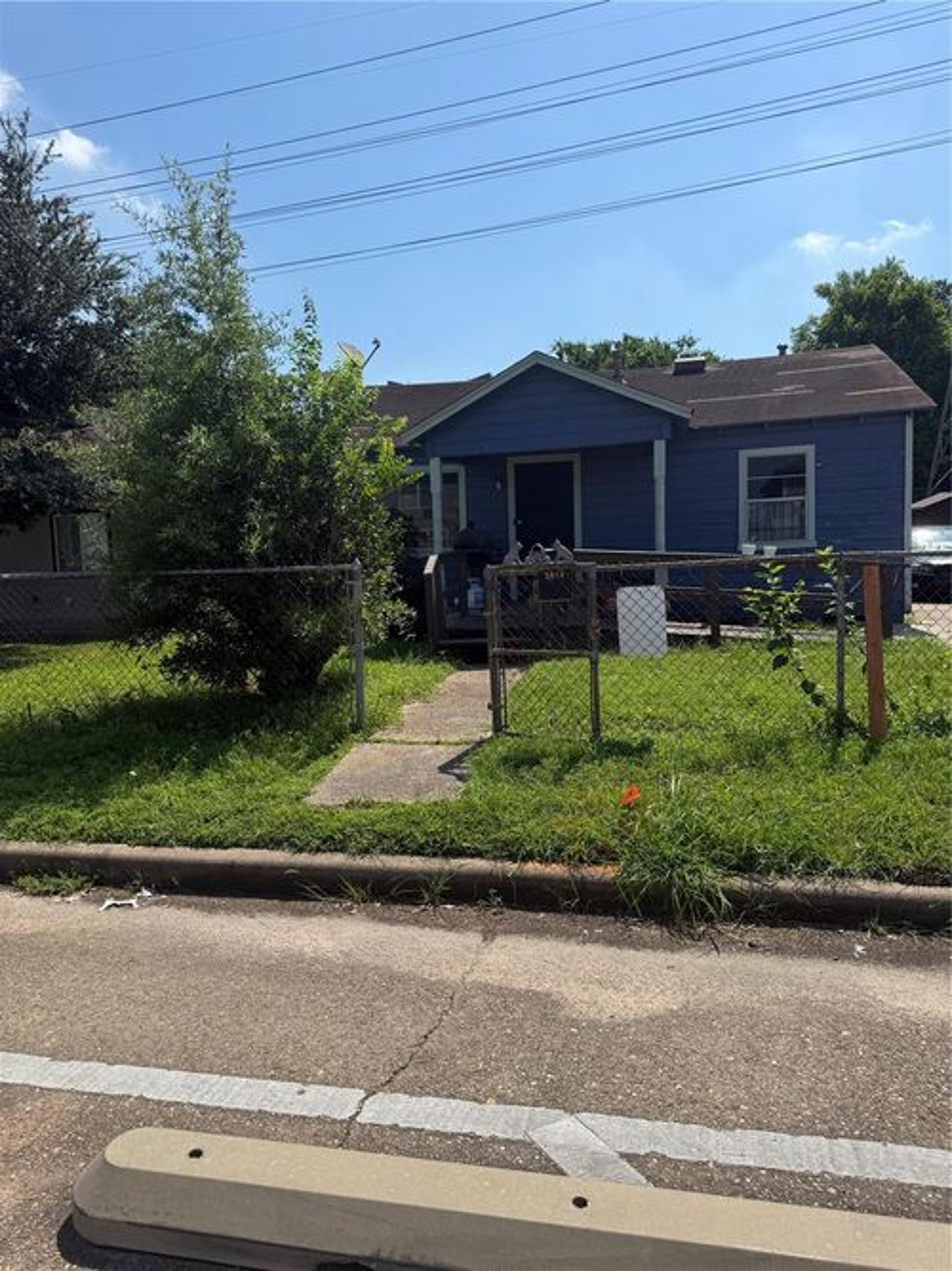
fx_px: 880
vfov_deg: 71.6
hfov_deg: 56.8
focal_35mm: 24
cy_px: 636
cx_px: 476
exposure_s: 1/6173
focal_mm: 6.76
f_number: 1.78
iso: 80
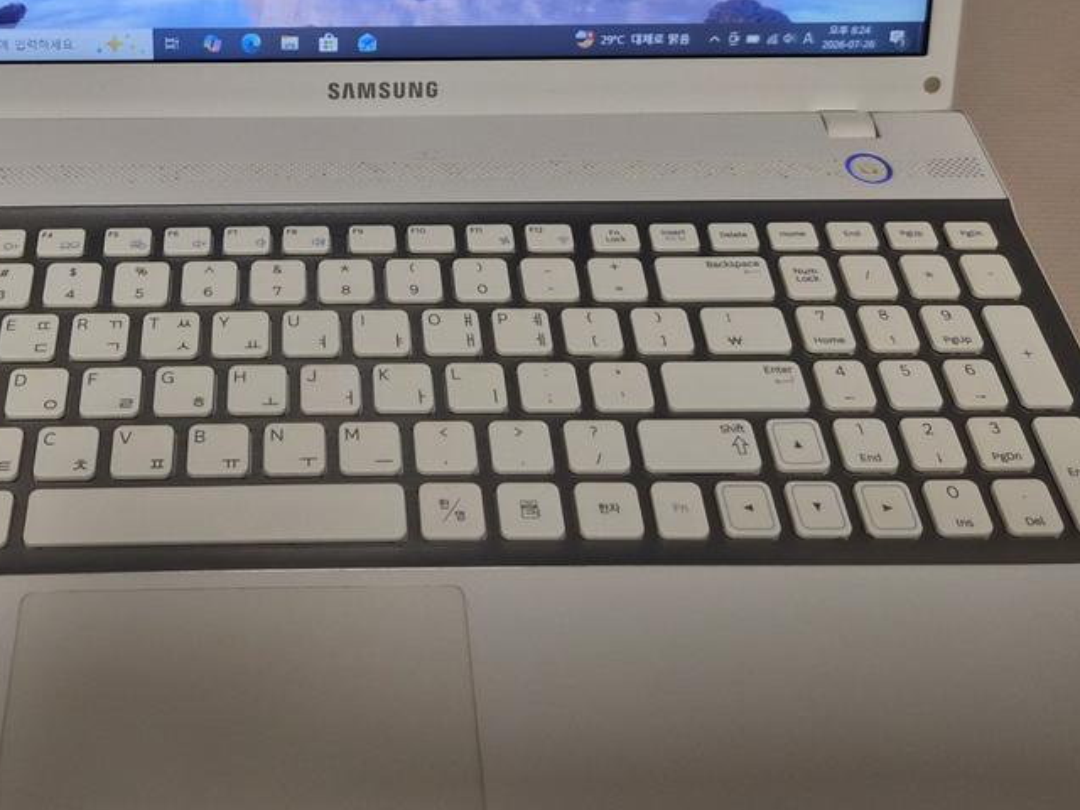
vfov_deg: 30.8
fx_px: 1435
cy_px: 176
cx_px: 326
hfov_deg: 40.5
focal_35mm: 46
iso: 100
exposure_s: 1/120
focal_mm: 5.4
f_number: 1.8
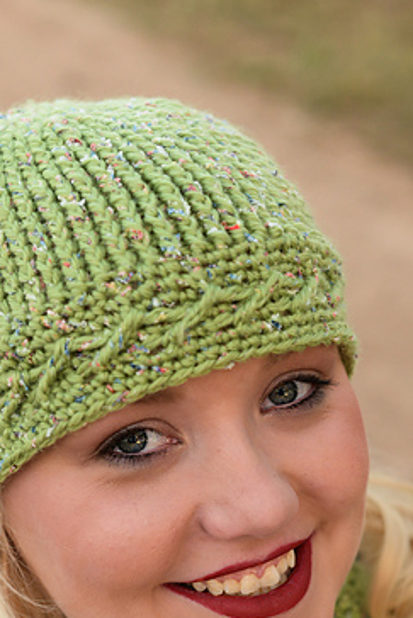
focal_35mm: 88
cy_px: 526
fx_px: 1513
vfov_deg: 22.7
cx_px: 201
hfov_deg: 15.5
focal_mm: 50
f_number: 4
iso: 800
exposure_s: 1/250
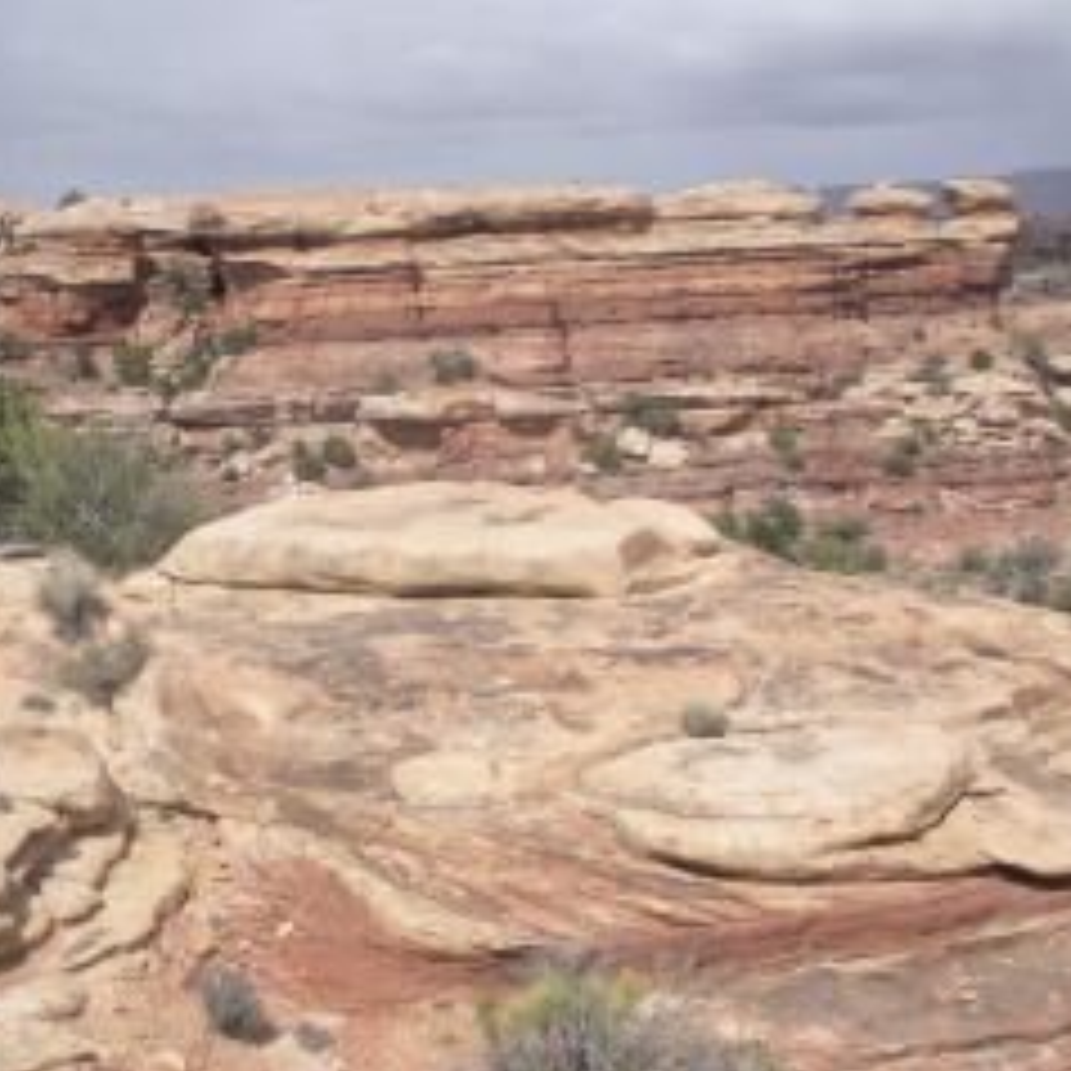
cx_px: 490
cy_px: 477
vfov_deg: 28.1
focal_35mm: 61
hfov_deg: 28.1
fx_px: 2135
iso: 64
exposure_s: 1/942
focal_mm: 6.3
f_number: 3.5
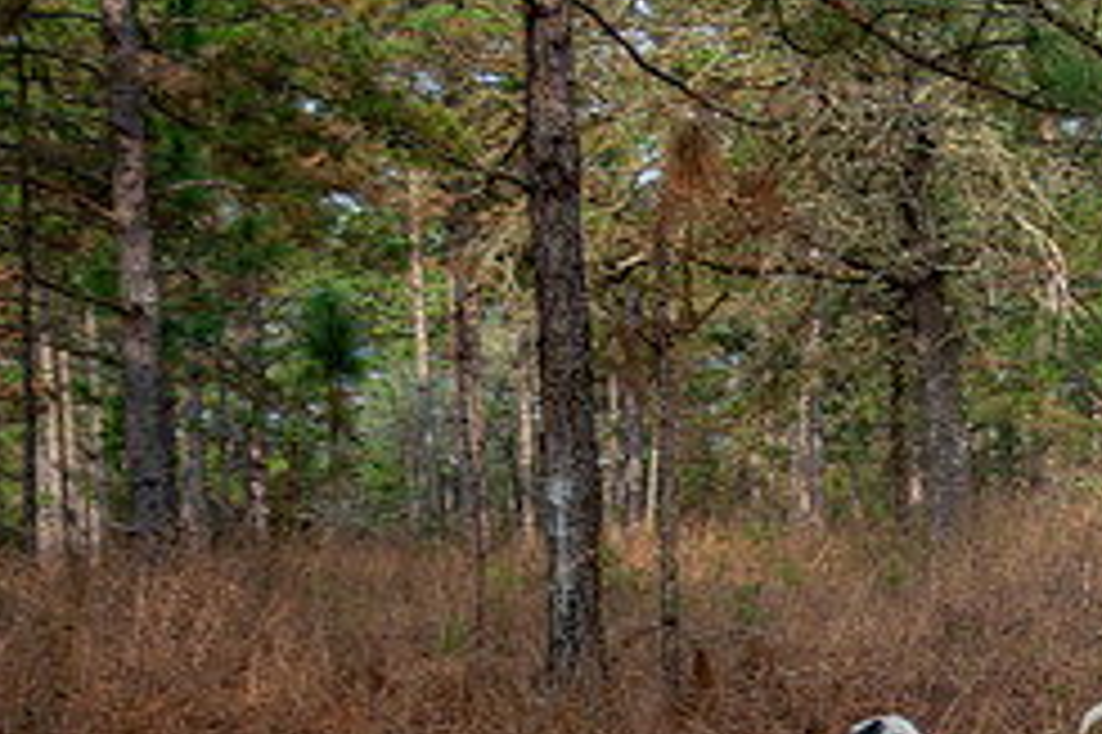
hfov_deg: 21.8
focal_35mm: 90
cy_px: 761
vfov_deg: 14.9
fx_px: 2753
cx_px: 1111
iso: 250
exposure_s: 1/250
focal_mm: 38
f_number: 8
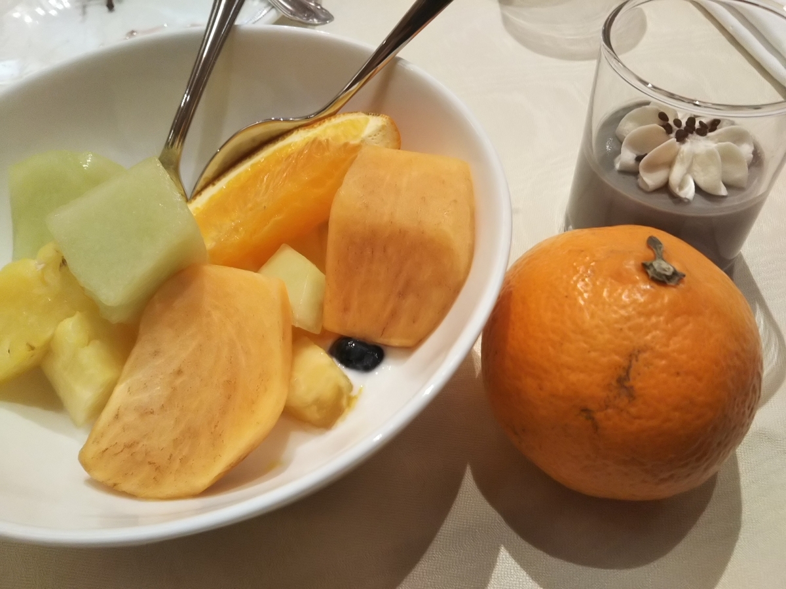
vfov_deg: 46.8
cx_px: 393
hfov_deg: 60.0
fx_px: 681
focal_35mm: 30
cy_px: 294
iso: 80
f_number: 2.2
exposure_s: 1/30
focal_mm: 4
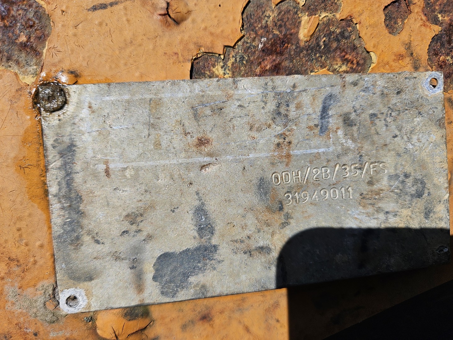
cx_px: 226
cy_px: 170
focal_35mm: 23
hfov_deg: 73.9
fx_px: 301
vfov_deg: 58.9
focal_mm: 5.4
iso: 25
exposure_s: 1/3220
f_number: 1.8
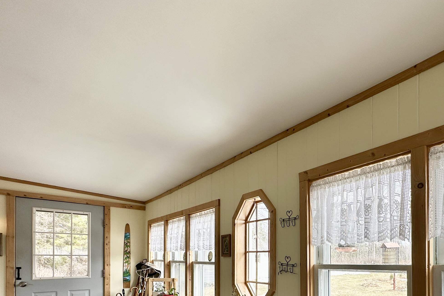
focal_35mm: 23
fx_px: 284
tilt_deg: +1.0
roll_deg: -0.7
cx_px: 313
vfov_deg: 50.0
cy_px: 258
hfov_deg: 72.6
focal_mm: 2.22
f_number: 2.2
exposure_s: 1/336
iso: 40
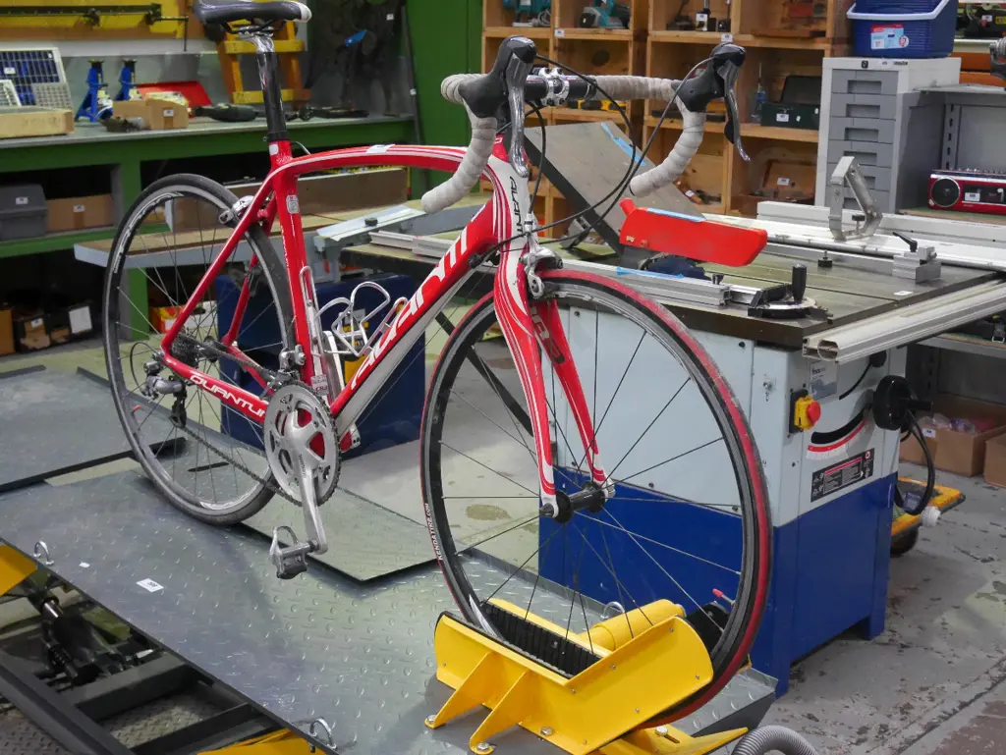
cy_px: 378
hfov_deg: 38.2
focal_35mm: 50
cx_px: 503
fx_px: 1454
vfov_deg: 29.1
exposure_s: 1/60
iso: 3200
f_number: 5.1
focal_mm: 25
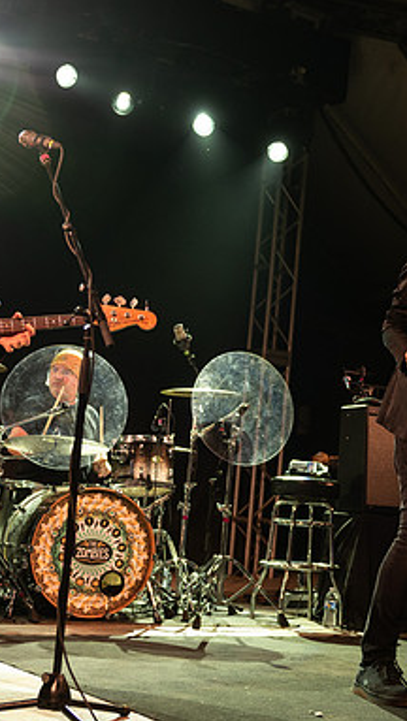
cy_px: 364
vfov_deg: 33.3
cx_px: 298
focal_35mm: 63
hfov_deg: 19.0
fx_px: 1206
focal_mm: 38
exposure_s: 1/400
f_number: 3.2
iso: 1600
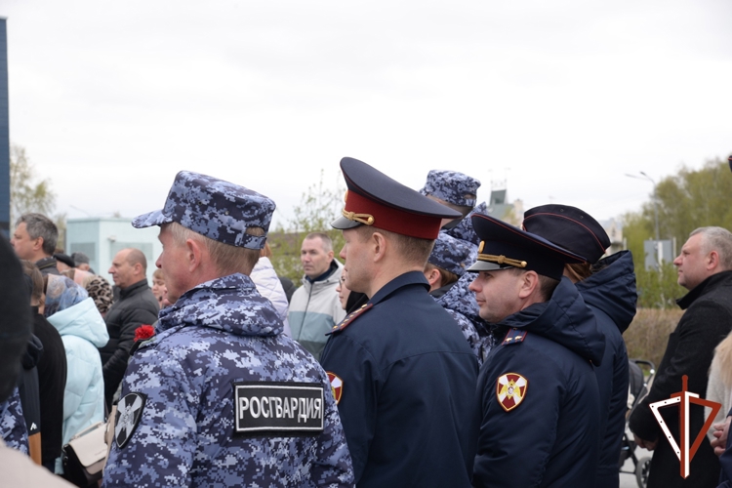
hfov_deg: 26.0
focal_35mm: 78
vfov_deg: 17.5
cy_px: 244
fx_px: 1586
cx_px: 366
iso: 160
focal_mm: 78
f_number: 10
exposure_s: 1/125
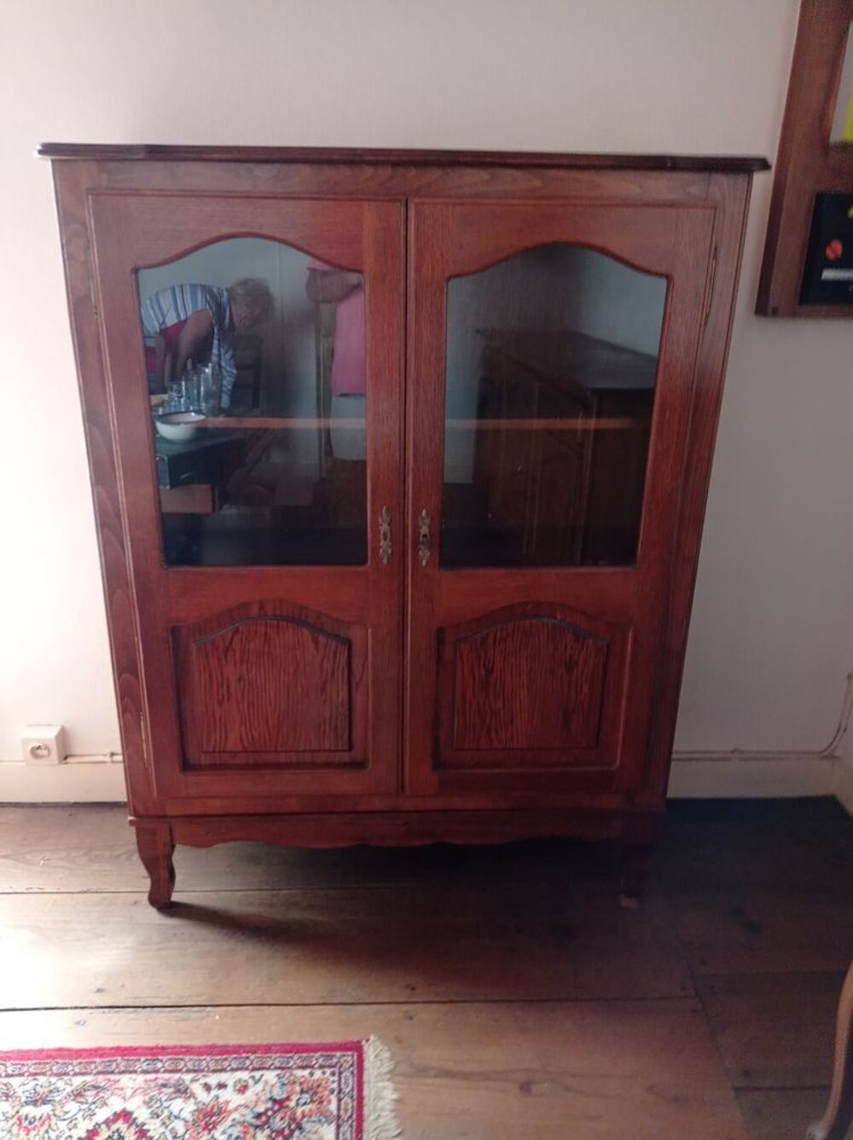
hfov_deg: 49.7
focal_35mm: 28
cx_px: 426
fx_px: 922
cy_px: 570
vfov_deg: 63.5
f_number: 1.79
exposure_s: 1/33.3
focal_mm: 4.74
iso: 448
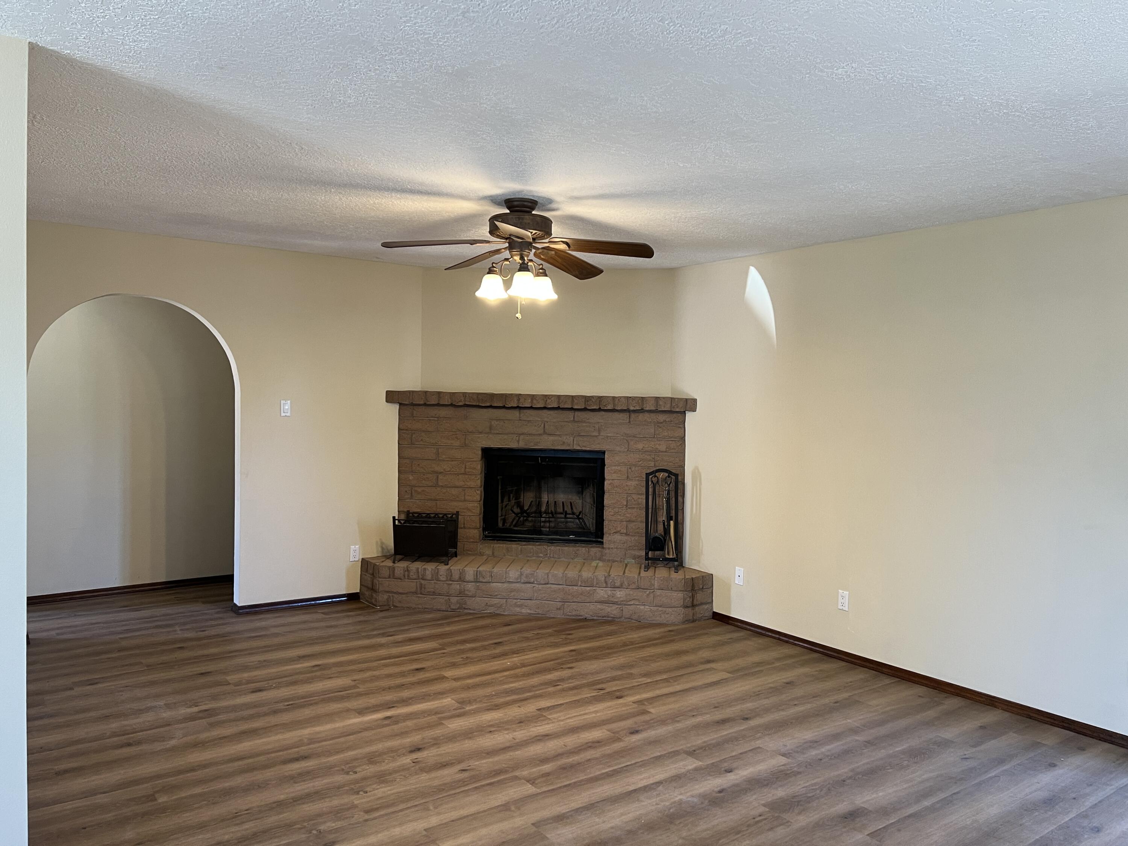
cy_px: 423
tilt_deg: -2.4
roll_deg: -1.0
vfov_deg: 53.1
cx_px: 564
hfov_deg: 67.3
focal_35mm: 26
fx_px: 847
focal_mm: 5.7
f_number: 1.5
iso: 100
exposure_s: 1/60
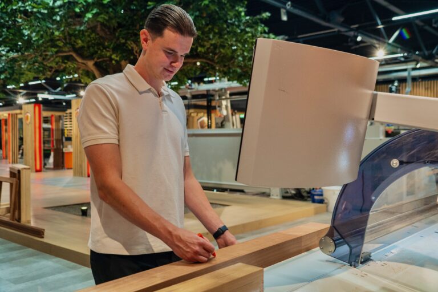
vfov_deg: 37.9
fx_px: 426
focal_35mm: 35
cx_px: 219
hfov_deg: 54.4
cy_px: 146
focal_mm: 35
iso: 2000
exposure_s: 1/160
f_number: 4
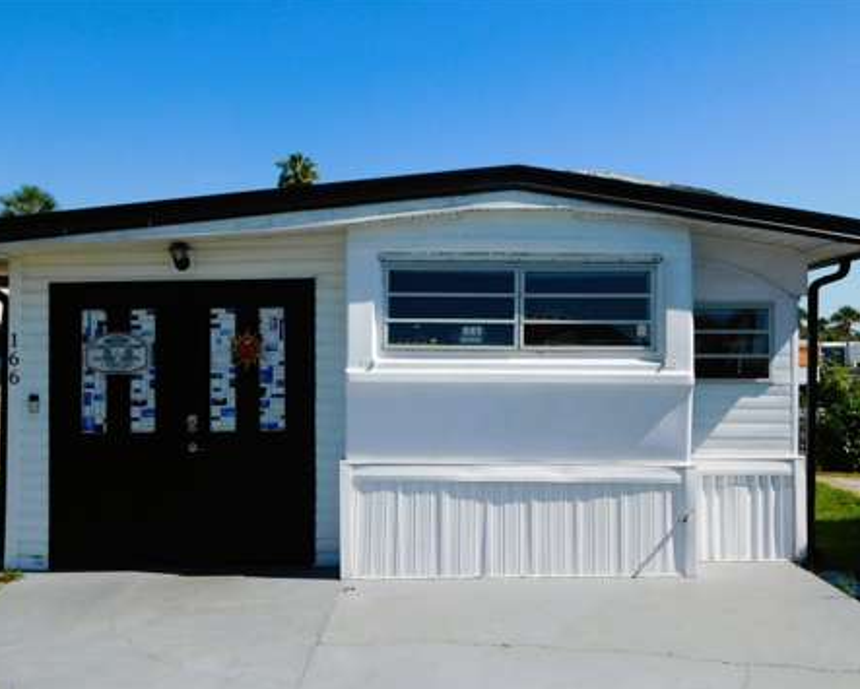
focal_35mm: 38
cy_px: 343
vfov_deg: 39.2
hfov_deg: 47.9
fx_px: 968
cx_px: 427
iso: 125
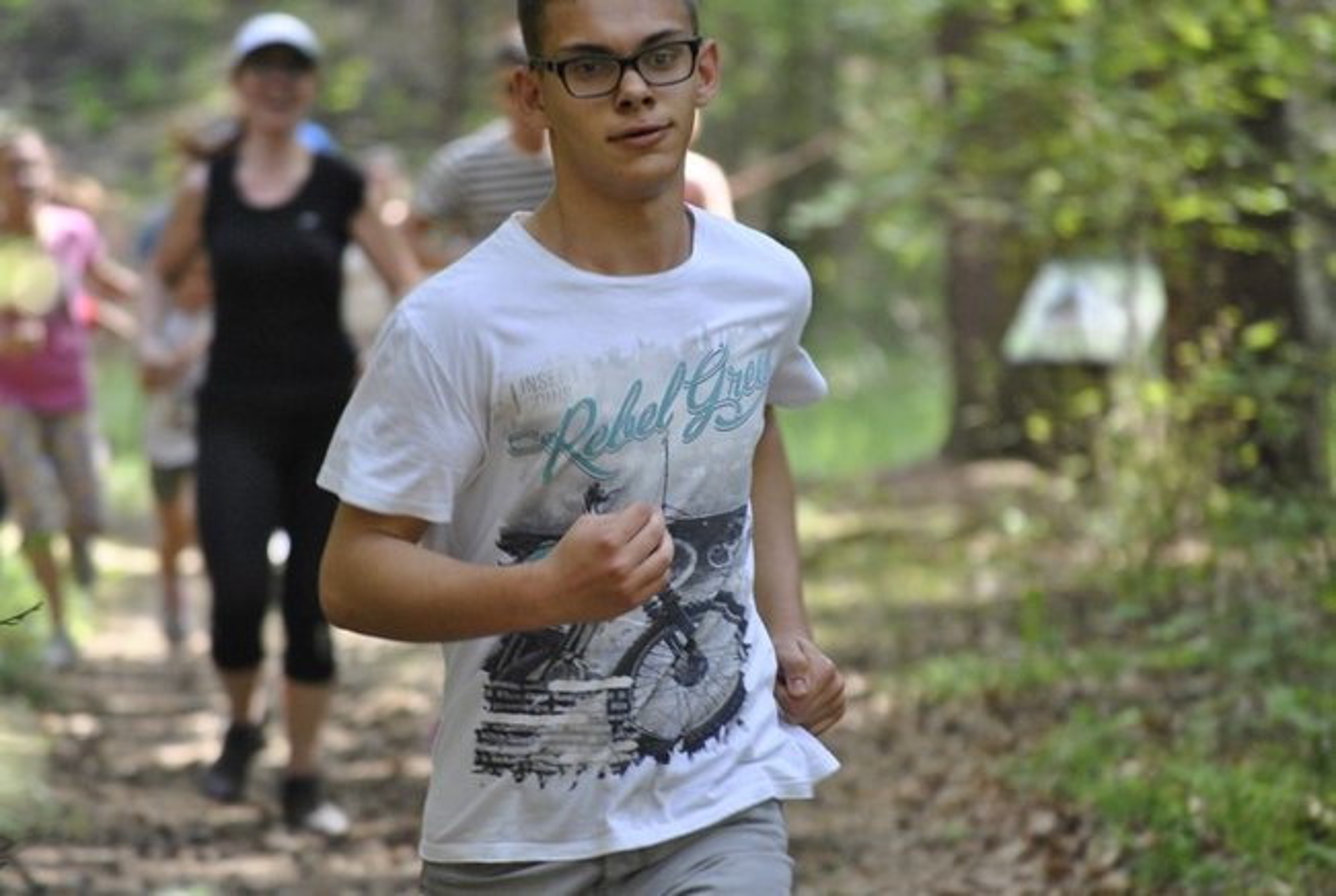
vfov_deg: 4.6
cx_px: 668
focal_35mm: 300
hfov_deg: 6.9
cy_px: 448
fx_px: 11154
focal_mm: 200
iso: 800
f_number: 5.6
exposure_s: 1/125
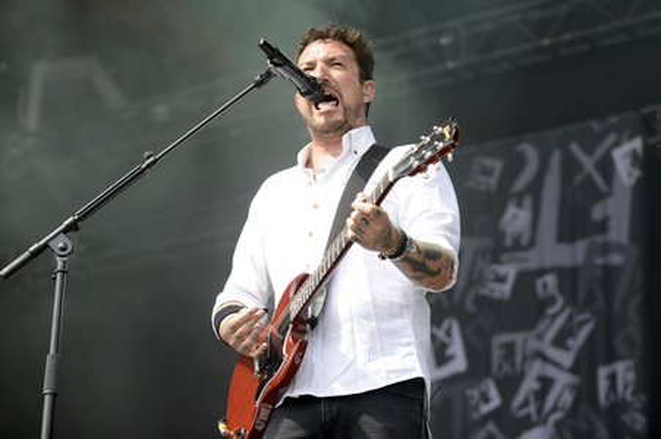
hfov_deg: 20.0
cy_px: 220
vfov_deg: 13.4
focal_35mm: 102
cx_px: 330
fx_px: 1871
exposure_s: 1/500
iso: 160
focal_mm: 102
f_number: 4
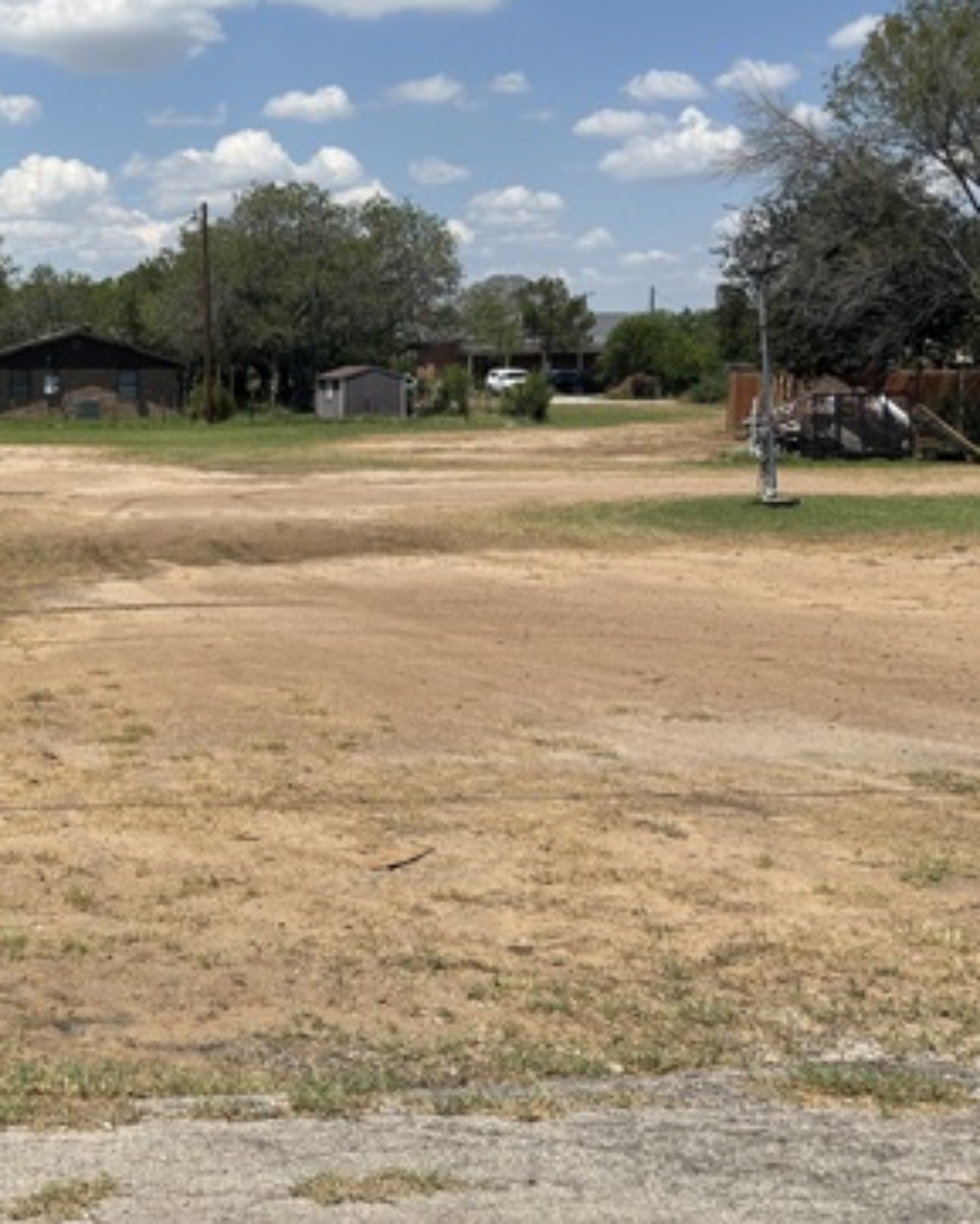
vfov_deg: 40.9
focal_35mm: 45
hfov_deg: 30.9
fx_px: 1631
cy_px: 468
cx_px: -10
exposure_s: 1/4630
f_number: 1.6
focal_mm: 5.96
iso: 50
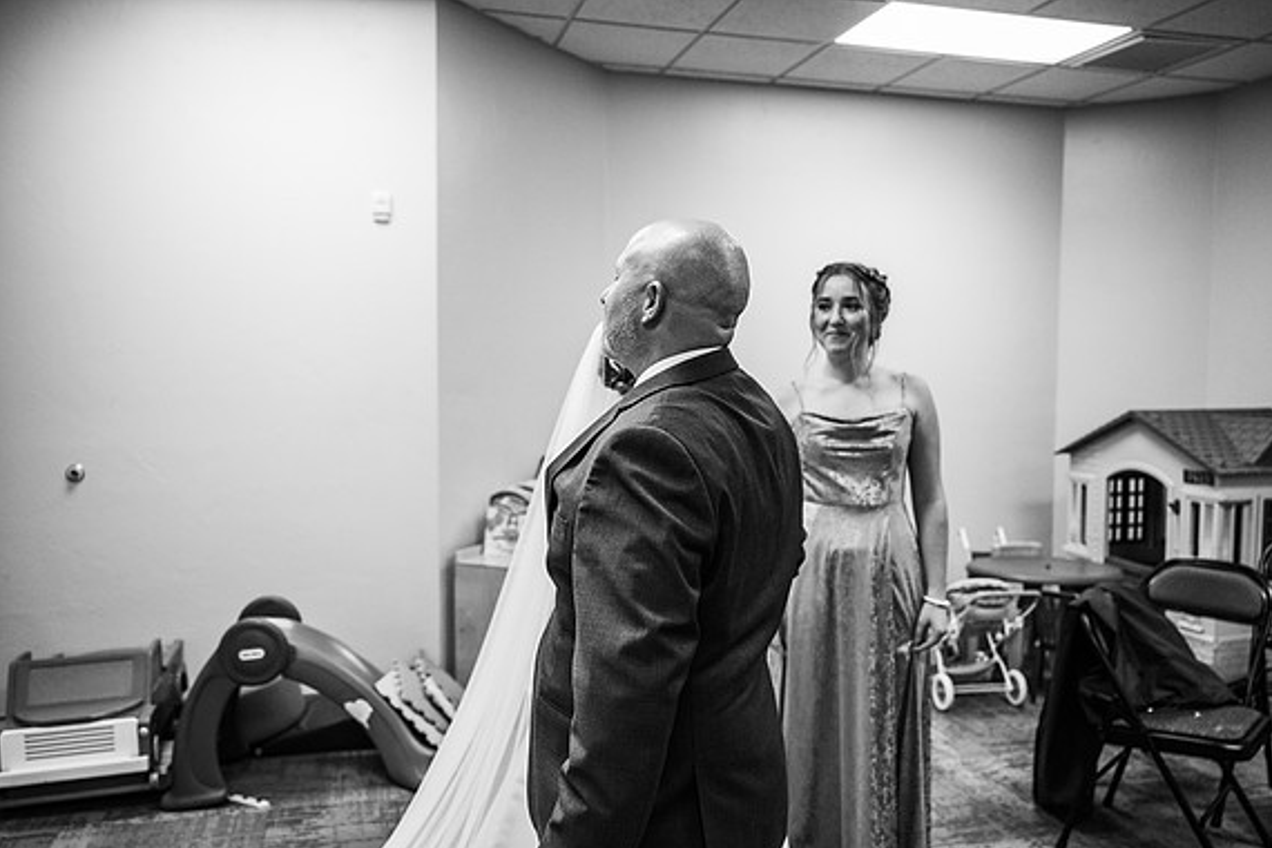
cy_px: 428
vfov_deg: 43.6
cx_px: 643
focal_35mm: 30
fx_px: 1060
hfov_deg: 61.9
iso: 2000
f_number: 3.2
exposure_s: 1/320
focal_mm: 29.5
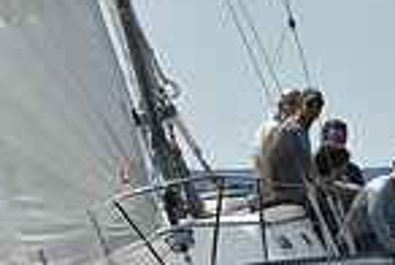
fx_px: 6971
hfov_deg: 3.2
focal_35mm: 634
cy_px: 118
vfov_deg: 2.2
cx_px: 308
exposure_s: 1/1000
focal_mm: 160
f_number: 11
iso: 320
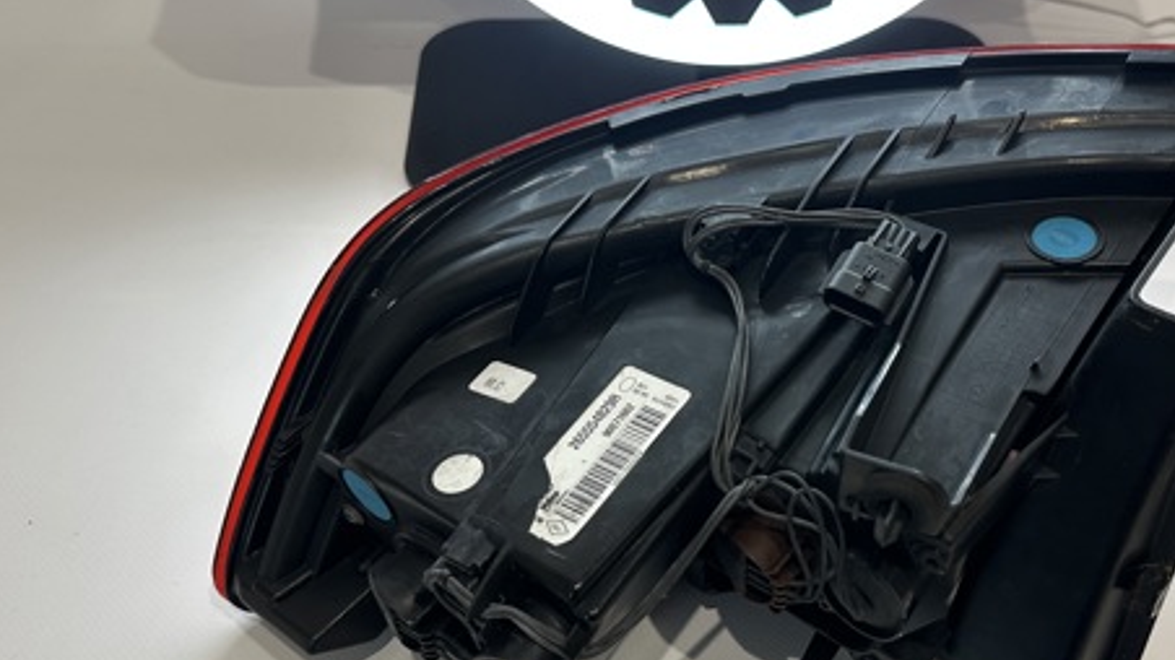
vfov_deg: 31.8
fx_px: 1153
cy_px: 407
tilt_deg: -47.4
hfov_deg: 53.3
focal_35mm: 37
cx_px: 749
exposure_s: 1/100
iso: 200
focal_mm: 6.86
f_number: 1.78
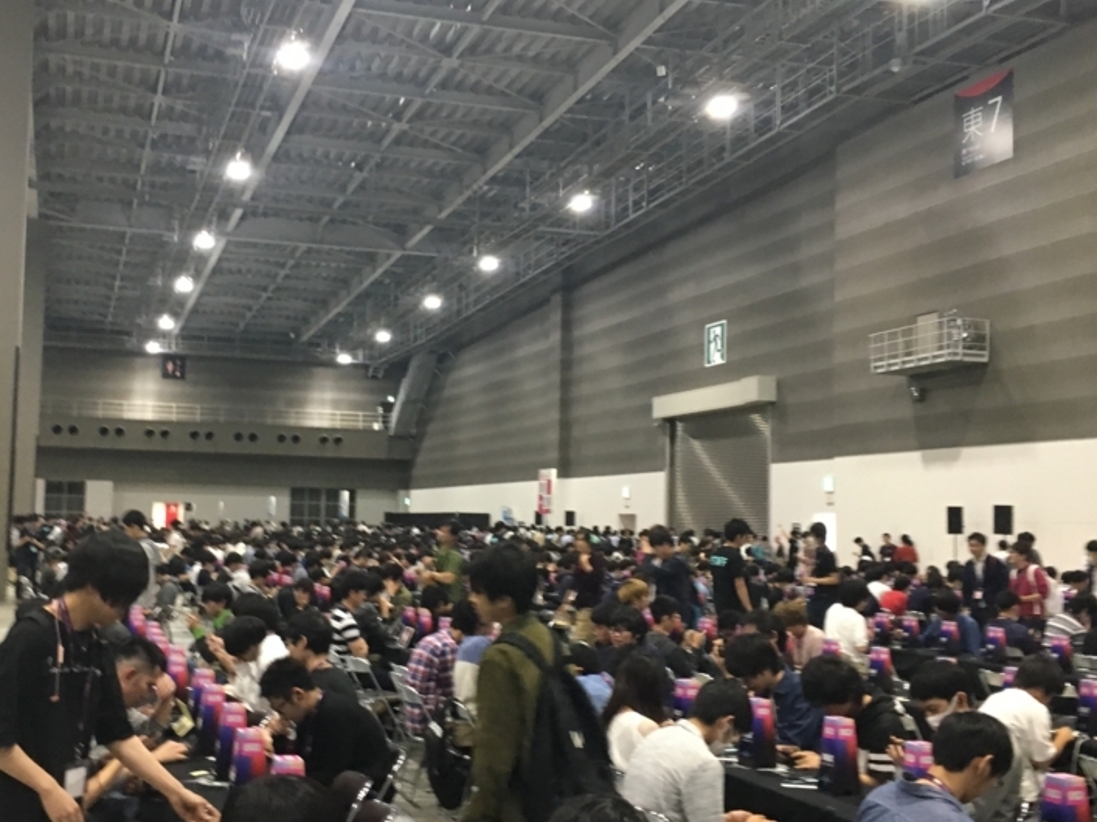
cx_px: 442
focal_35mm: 42
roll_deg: +1.2
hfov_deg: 44.6
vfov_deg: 34.3
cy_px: 434
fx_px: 1331
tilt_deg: +0.8
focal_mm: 4.15
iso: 200
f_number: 2.2
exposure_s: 1/24
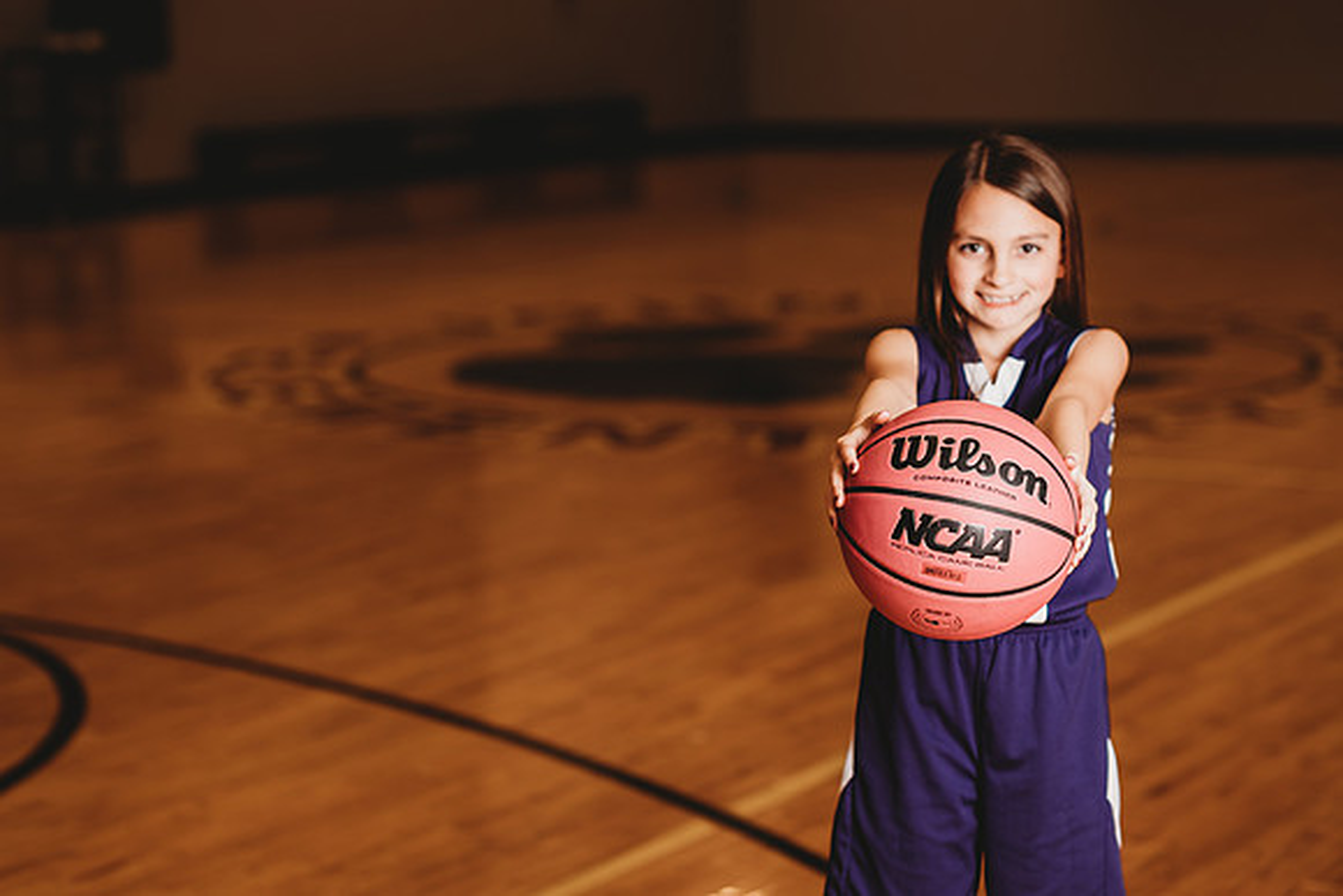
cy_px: 448
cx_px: 672
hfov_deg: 23.9
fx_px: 3172
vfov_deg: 16.1
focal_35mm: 85
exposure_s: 1/160
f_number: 2.5
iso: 100
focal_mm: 85
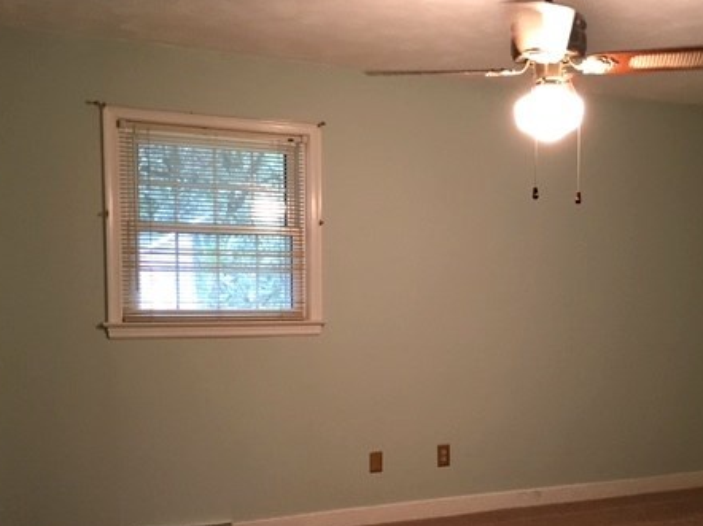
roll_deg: +0.1
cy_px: 343
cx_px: 434
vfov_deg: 34.1
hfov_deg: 44.5
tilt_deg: -3.0
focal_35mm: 42
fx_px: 852
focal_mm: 4.15
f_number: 2.2
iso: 200
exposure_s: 1/17
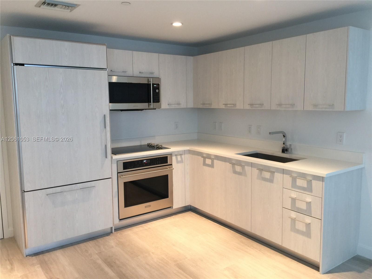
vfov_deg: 48.2
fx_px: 312
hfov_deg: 61.7
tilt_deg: -6.5
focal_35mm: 29
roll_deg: -0.1
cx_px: 186
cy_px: 140
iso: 64
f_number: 2.2
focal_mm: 4.15
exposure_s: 1/15
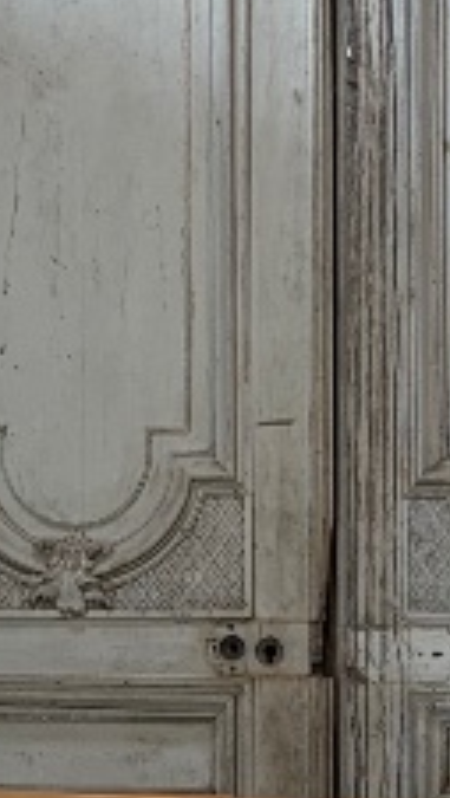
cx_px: 804
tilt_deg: -3.6
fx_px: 3195
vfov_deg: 14.1
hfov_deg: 7.8
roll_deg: +0.8
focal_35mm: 151
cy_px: 681
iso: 100
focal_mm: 5.96
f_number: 1.6
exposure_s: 1/100
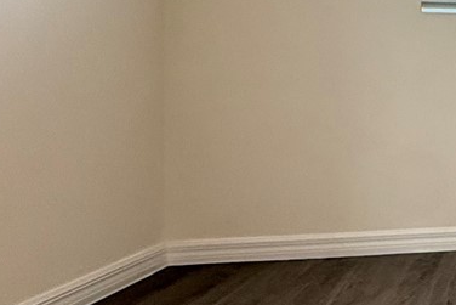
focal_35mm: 62
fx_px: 786
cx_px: 765
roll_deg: -0.3
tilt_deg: -0.4
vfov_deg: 21.8
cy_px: 100
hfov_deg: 22.8
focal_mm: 2.22
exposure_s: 1/120
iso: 400
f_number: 2.2
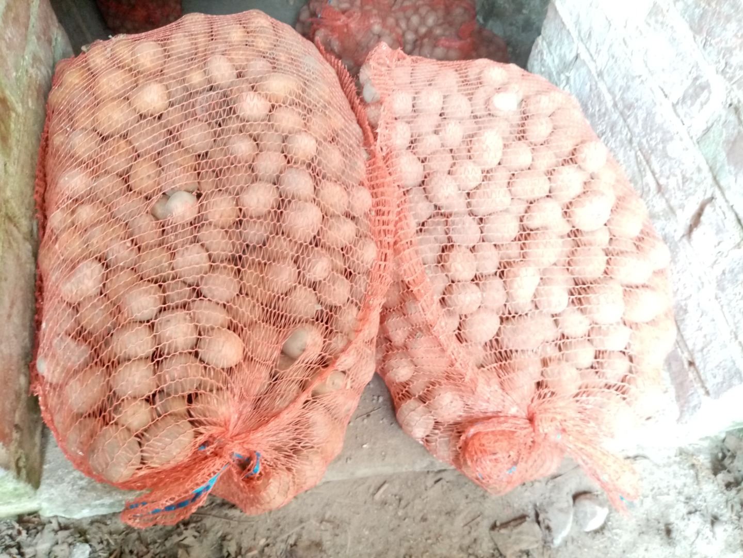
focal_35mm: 26
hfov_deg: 67.3
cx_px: 372
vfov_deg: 53.1
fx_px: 558
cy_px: 279
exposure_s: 1/33.3
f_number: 1.8
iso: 372
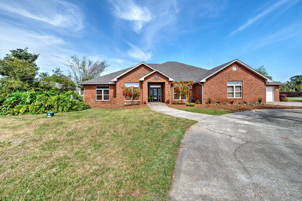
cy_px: 95
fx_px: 109
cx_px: 157
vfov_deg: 85.3
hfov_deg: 108.3
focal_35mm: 13
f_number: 8
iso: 100
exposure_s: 1/320
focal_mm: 12
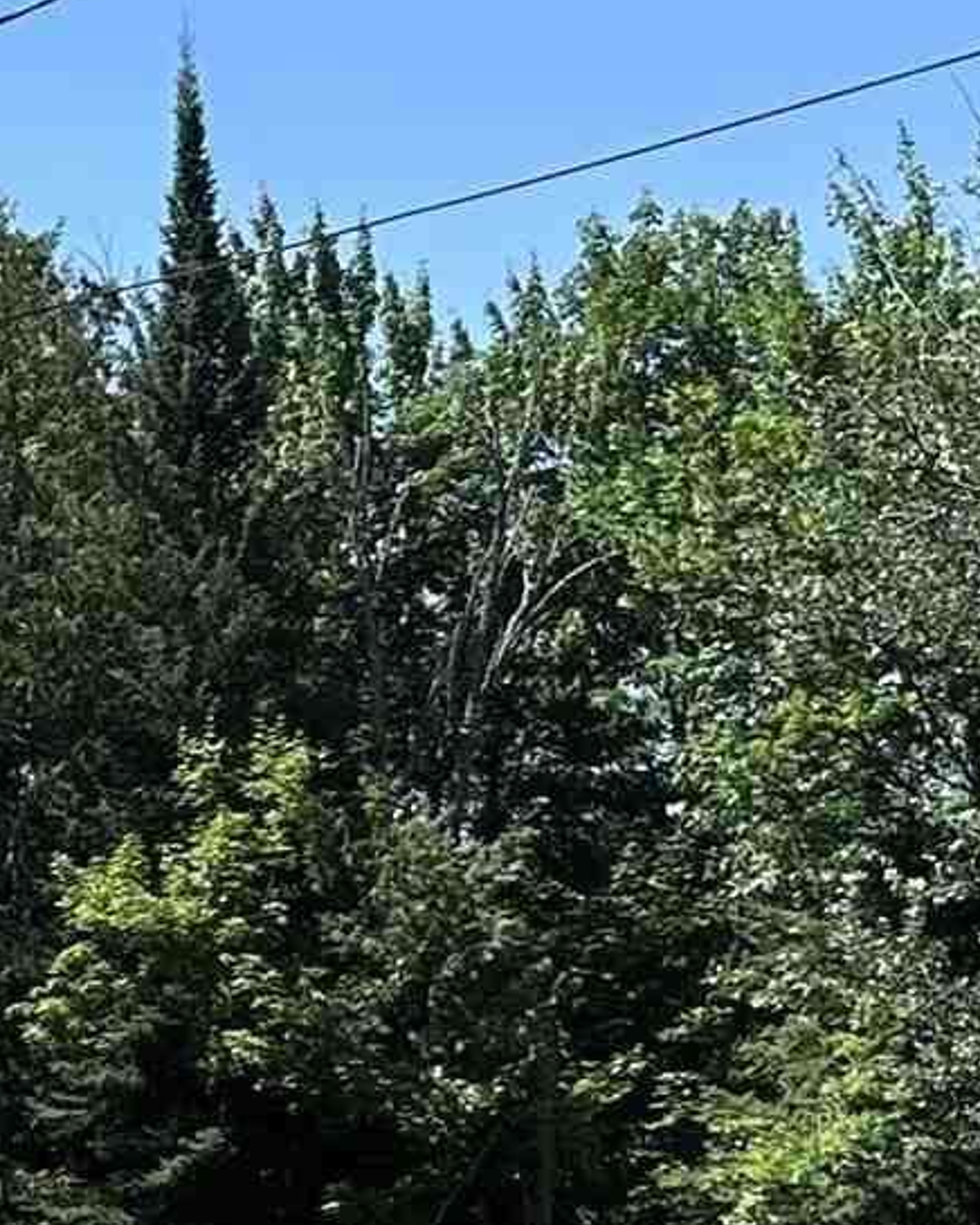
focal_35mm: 132
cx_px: -1009
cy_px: 1151
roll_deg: +1.5
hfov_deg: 10.7
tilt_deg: +1.8
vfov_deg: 14.4
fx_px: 4786
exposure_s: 1/2809
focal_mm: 6.86
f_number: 1.78
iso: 80
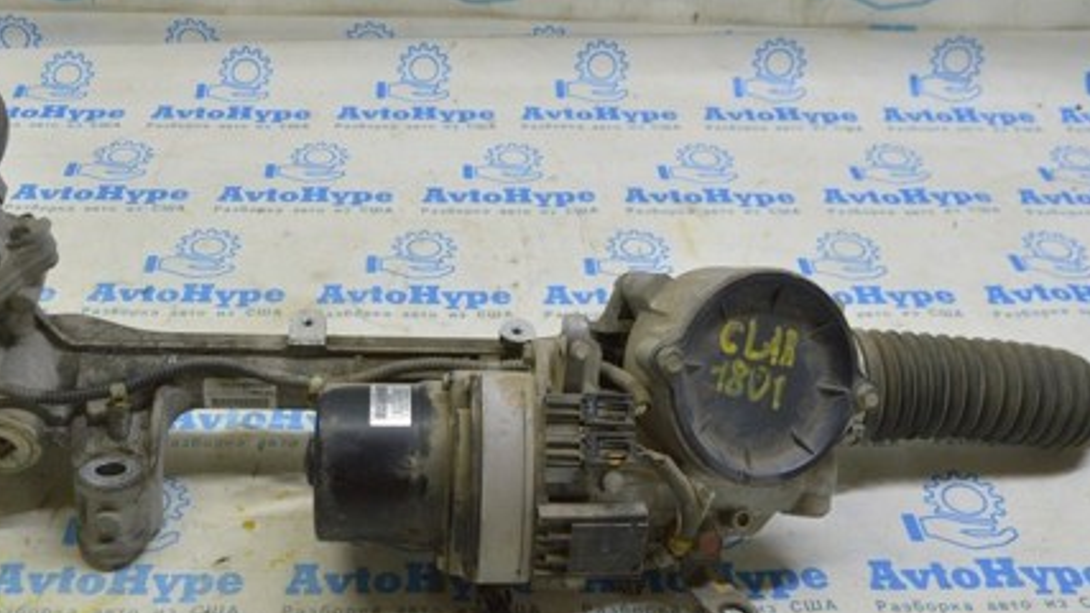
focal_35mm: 47
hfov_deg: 43.6
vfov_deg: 25.4
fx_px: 1358
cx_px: 449
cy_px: 254
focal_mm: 20
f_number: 5.6
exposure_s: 1/25
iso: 400
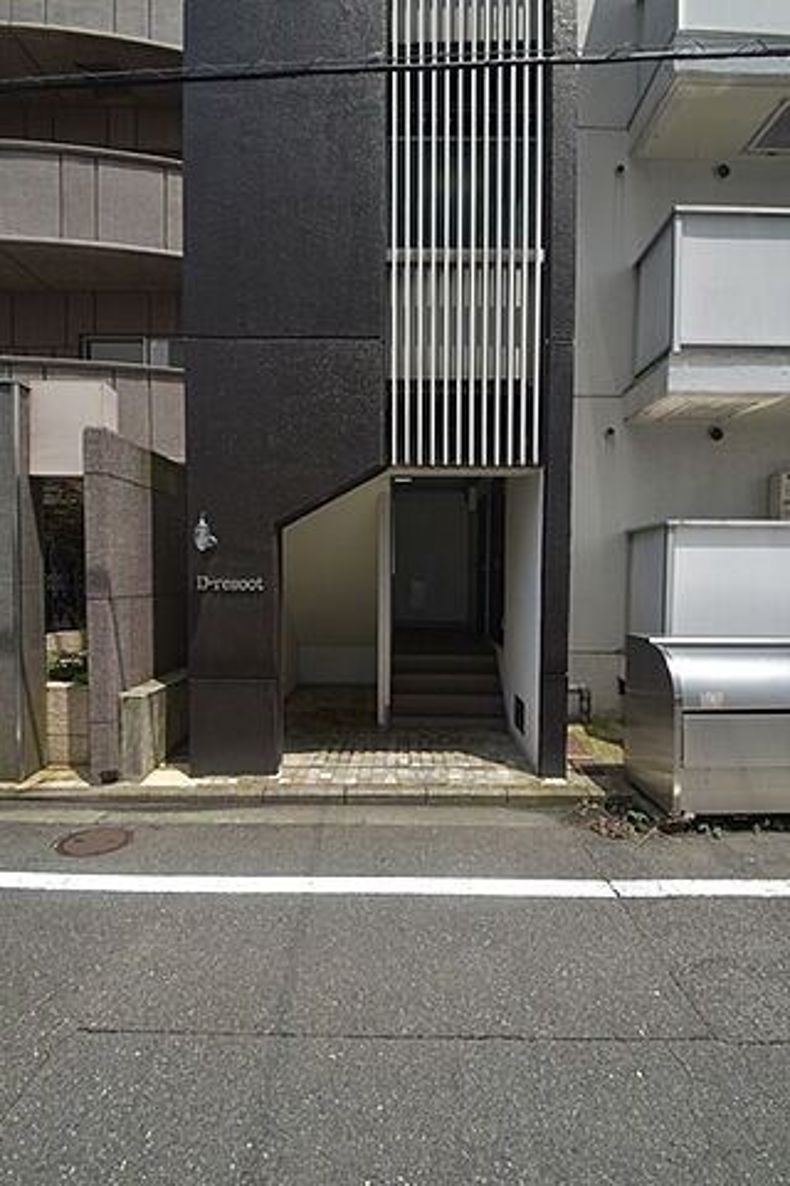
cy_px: 593
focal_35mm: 15
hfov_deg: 77.3
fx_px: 494
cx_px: 395
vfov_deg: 100.4
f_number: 9
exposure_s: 1/200
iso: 100
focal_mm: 10
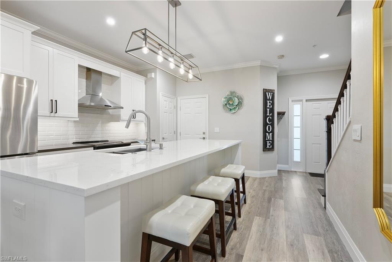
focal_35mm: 16
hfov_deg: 96.7
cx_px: 196
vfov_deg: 73.8
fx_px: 174
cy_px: 131
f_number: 8
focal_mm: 16
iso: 200
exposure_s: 1/1.25
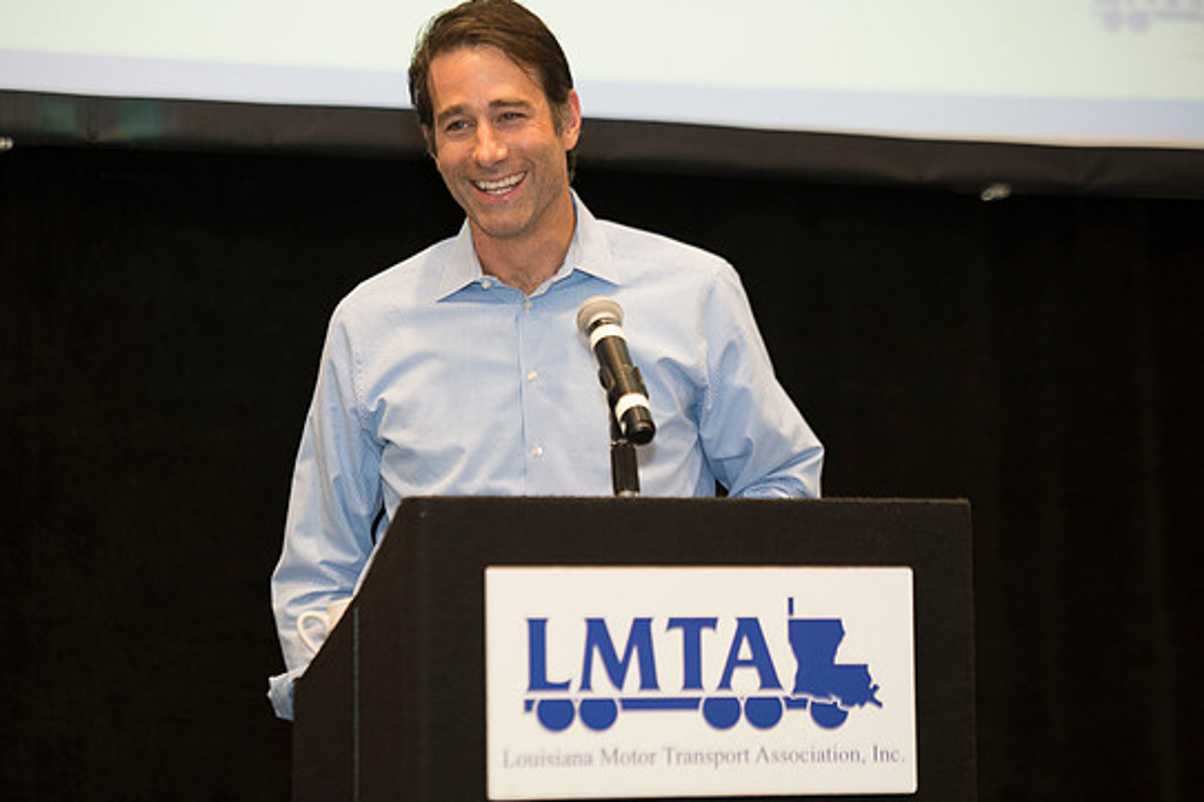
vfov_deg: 9.9
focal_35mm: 139
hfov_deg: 14.8
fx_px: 4647
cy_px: 420
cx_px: 571
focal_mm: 130
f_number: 2.8
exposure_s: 1/160
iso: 1250
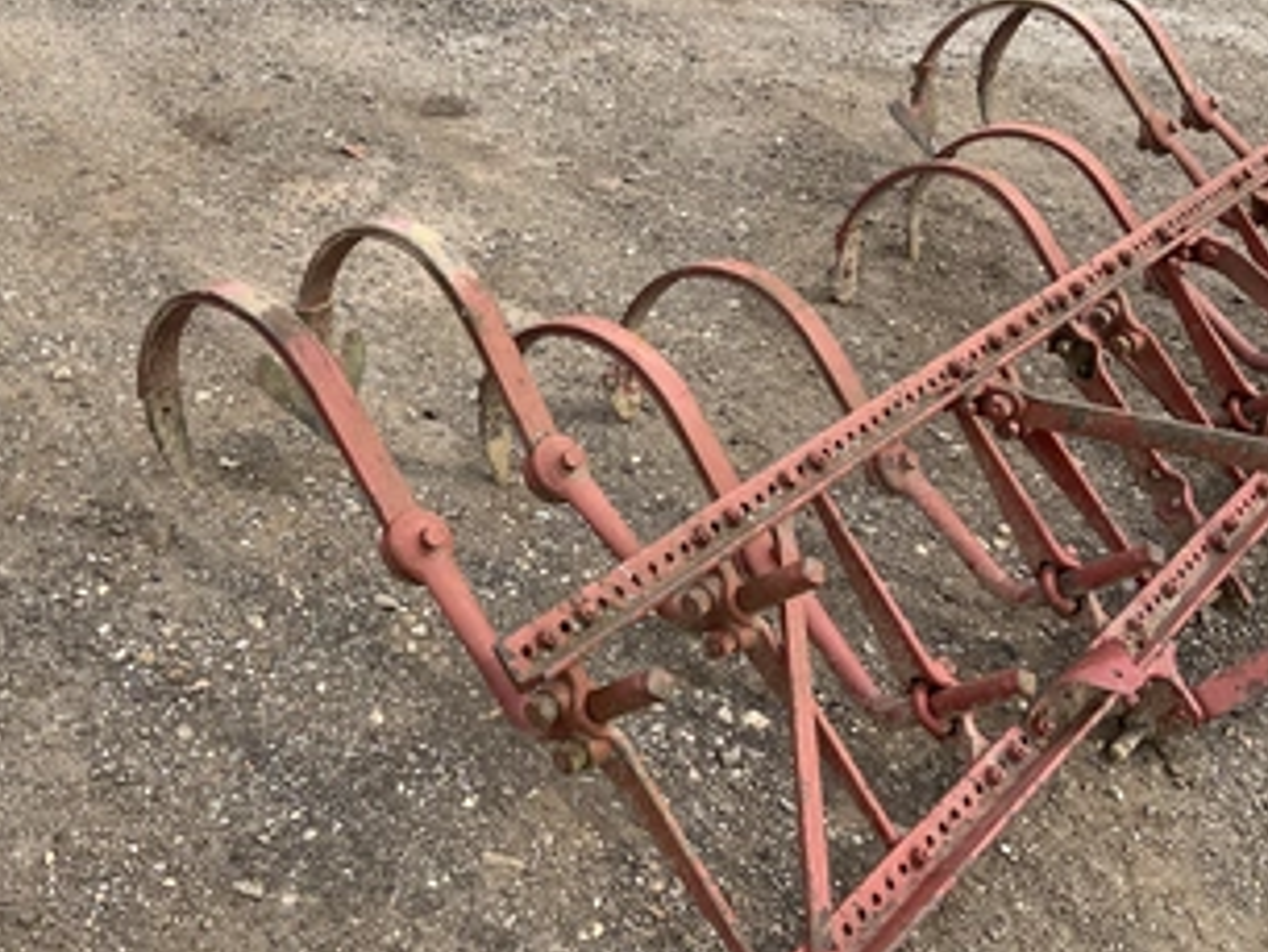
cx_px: 553
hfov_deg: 48.8
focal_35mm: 38
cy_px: 445
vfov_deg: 37.7
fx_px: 1393
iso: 25
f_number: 1.8
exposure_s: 1/929
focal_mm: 3
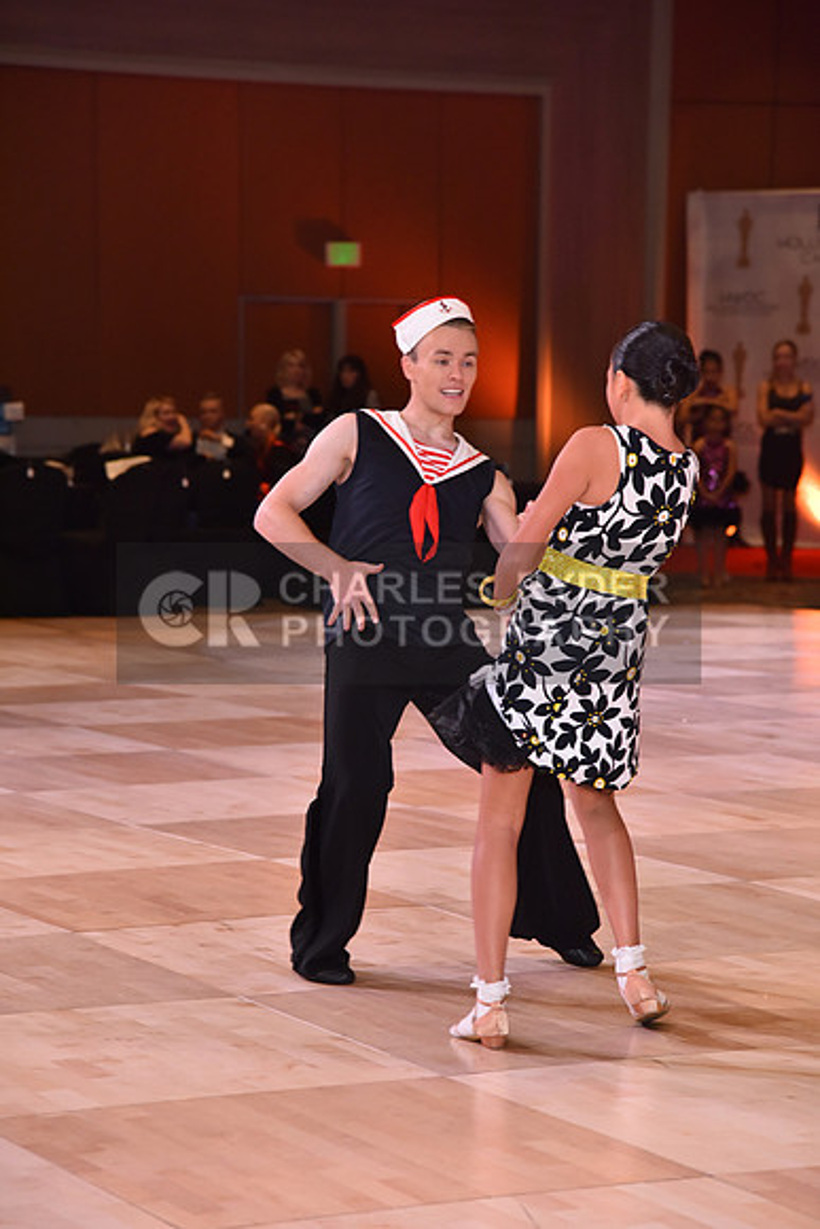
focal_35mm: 105
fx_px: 3585
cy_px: 614
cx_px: 410
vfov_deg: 19.5
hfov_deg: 13.0
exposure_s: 1/250
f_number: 5
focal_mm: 105
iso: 1600
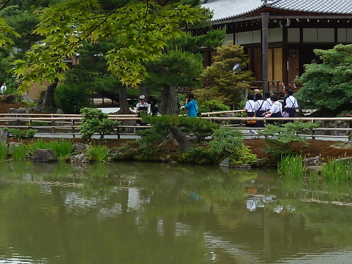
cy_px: 150
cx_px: 111
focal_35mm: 89
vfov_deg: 16.6
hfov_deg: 21.9
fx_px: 905
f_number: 4
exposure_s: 1/160
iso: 80
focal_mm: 4.7
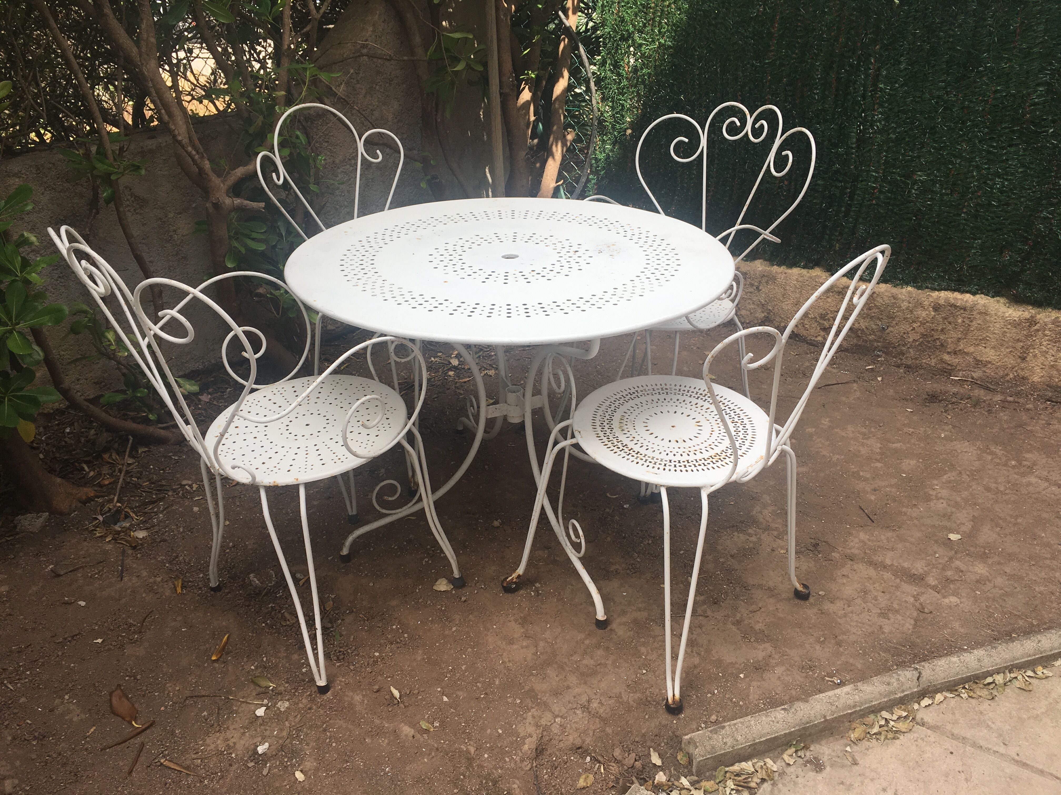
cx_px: 530
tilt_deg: -26.9
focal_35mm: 29
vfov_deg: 48.2
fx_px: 889
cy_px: 398
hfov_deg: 61.7
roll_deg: +0.8
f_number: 2.2
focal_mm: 4.15
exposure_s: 1/478
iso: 25
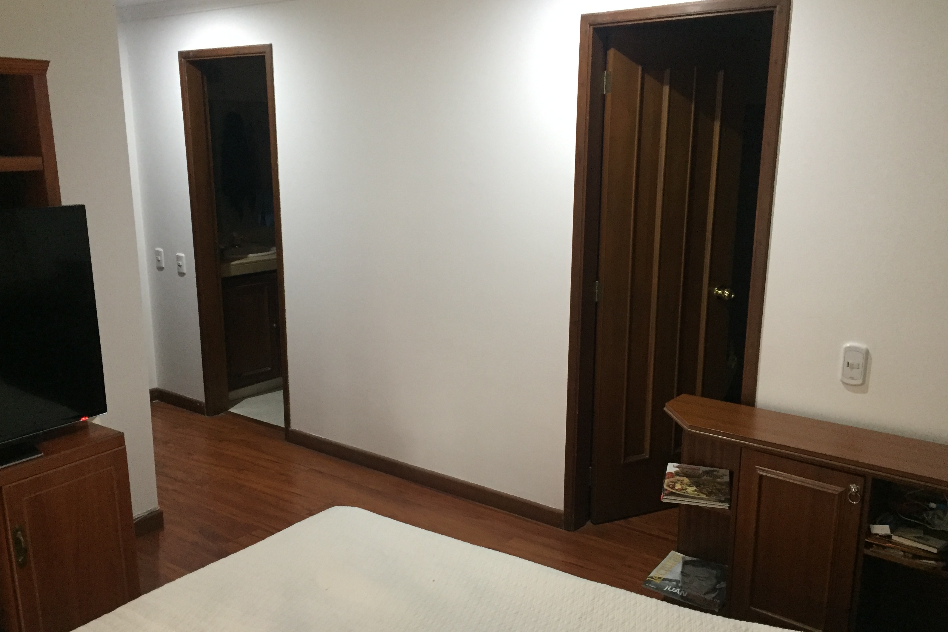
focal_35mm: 31
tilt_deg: -12.6
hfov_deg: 60.3
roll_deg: -1.0
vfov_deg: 42.3
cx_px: 467
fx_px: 816
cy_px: 332
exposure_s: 1/30
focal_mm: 4.15
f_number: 2.2
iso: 250
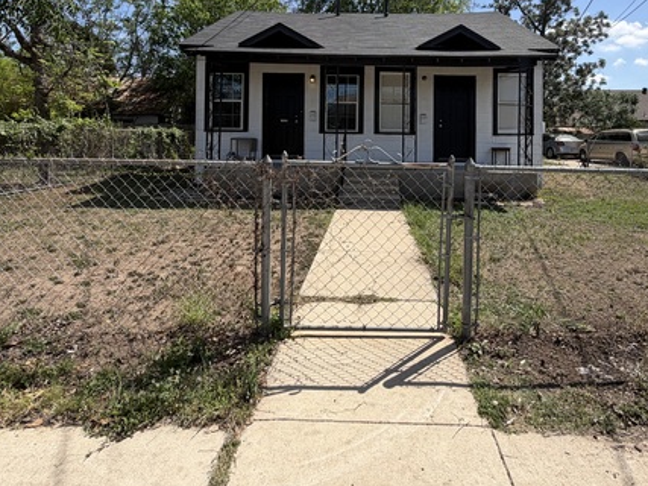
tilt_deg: +0.8
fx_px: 393
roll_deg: -0.6
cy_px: 132
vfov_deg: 60.5
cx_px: 367
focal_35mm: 21
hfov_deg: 78.6
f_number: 2.2
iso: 20
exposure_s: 1/942
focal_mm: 2.22
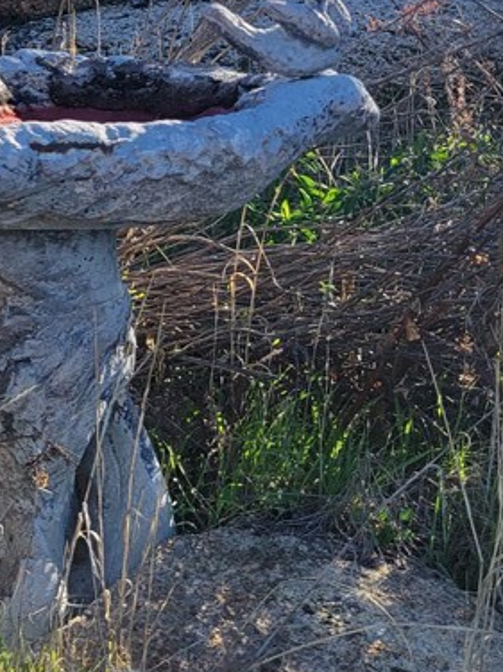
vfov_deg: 27.0
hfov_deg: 19.2
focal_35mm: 71
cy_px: 151
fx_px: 1376
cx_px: -138
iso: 40
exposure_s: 1/1350
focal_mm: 5.4
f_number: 1.8
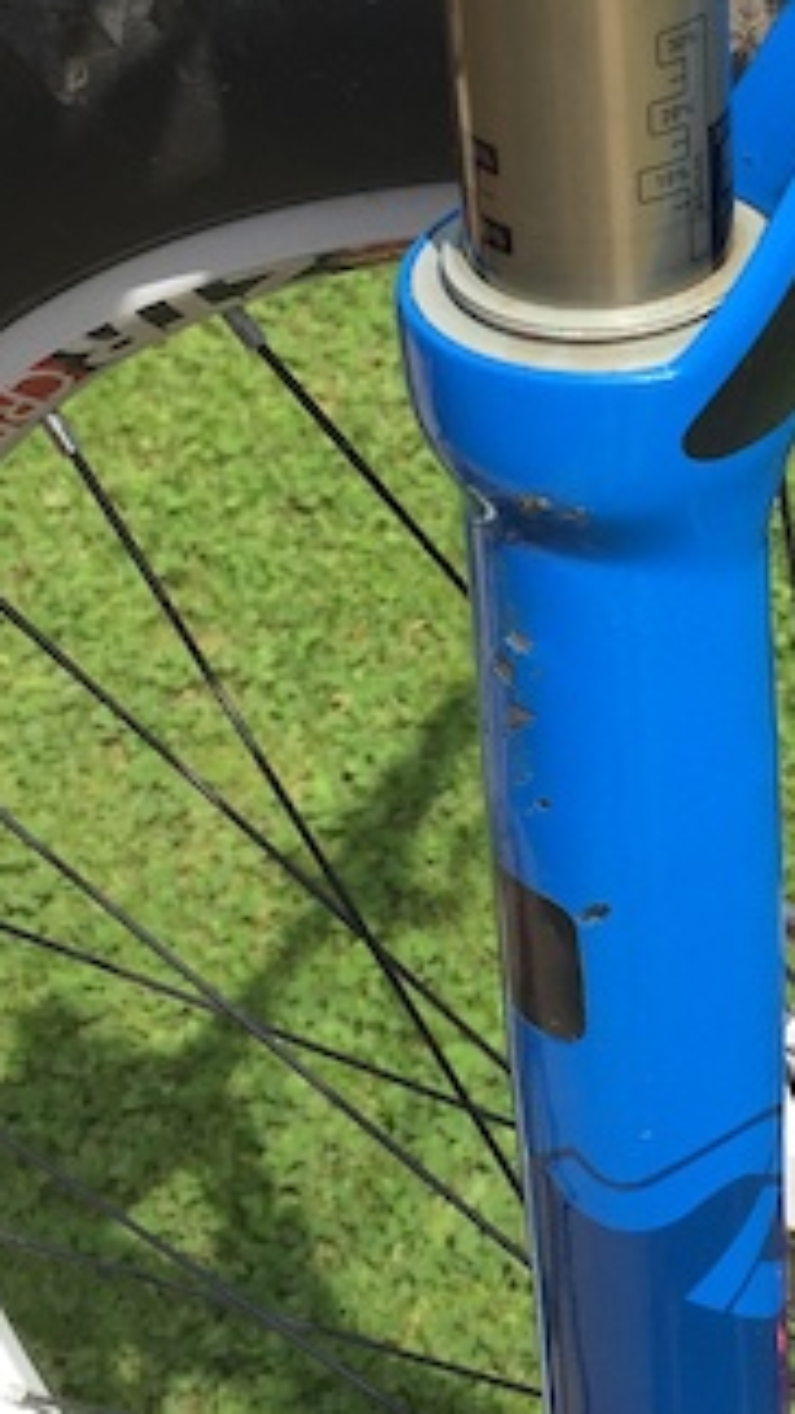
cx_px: 909
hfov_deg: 15.0
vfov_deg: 26.9
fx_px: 2926
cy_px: 397
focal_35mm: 78
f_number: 2.2
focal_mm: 4.15
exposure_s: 1/1041
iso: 32
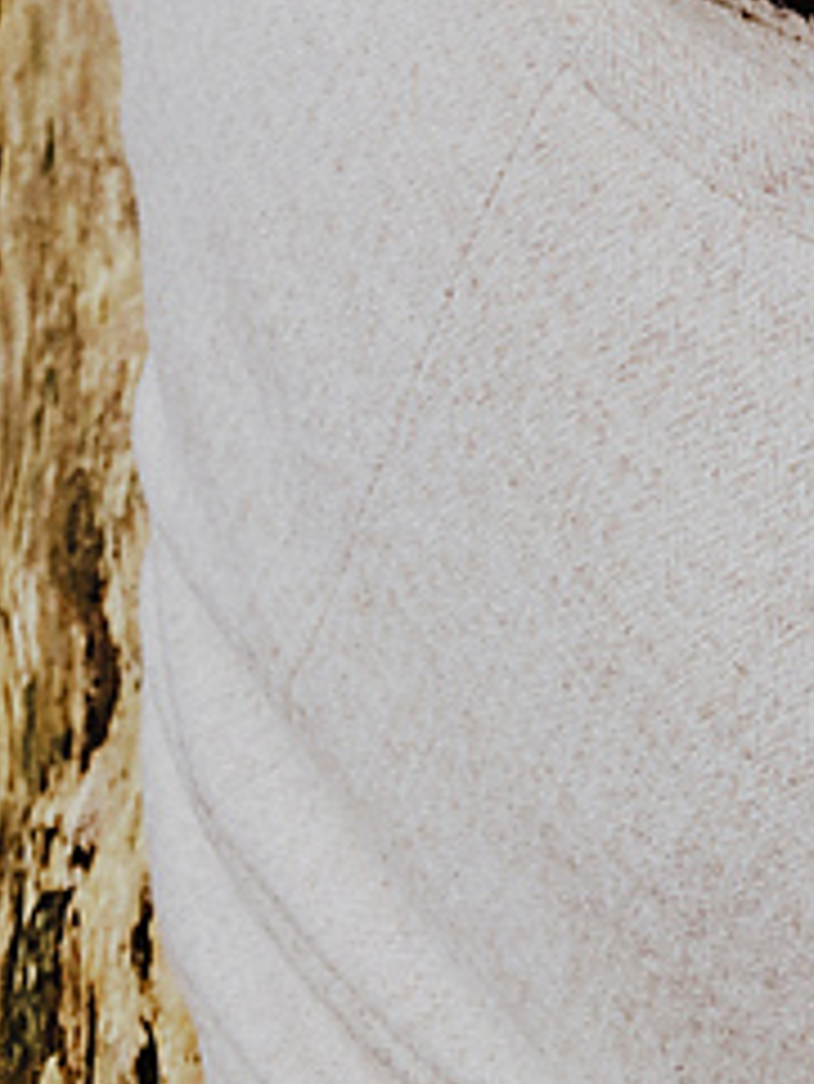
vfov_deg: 25.3
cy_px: -225
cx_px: 854
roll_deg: -1.0
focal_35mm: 69
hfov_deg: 20.5
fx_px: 2161
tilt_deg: -34.1
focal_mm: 4.25
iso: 32
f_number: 1.8
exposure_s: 1/125
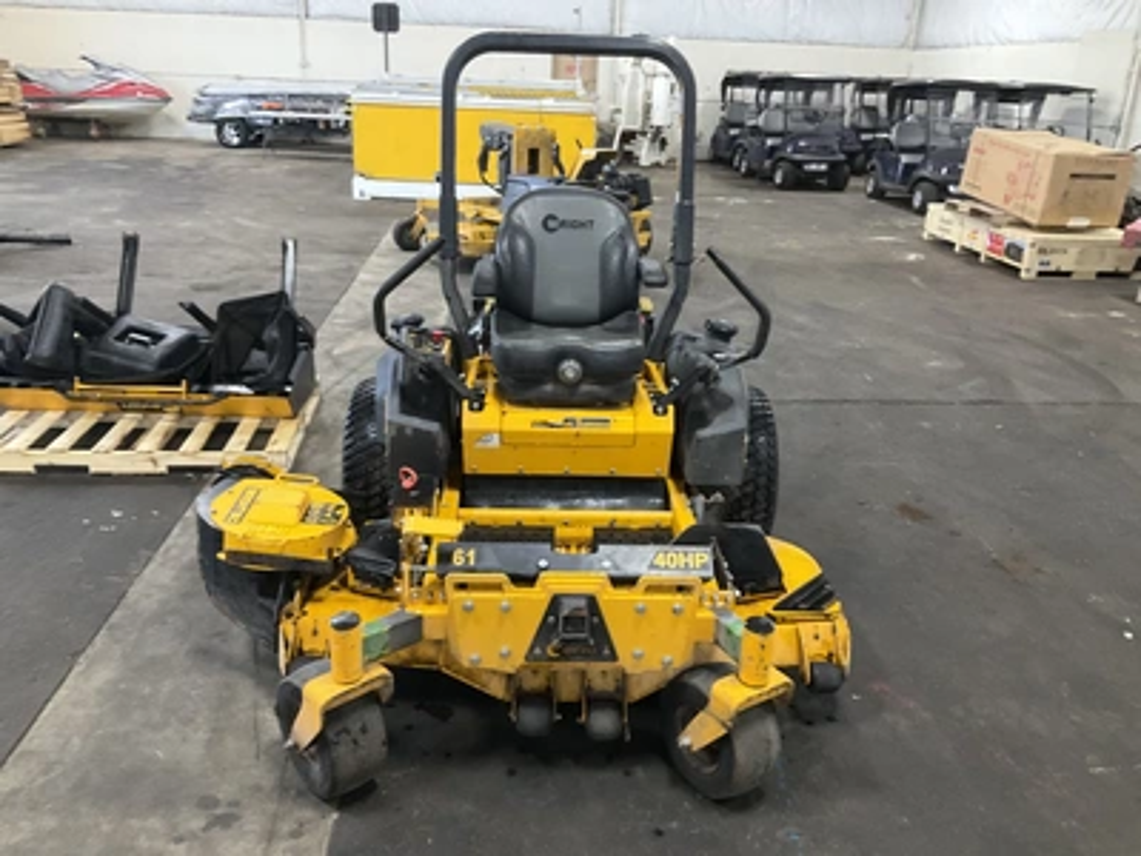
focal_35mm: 29
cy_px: 428
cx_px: 570
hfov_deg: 61.7
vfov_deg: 48.2
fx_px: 956
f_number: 1.8
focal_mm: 3
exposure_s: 1/40
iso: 200
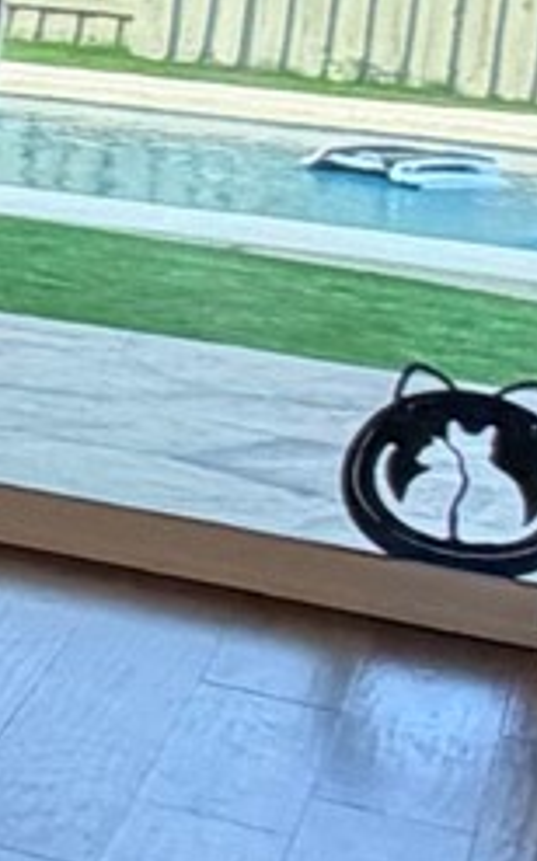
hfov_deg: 6.6
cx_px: -2012
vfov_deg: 16.6
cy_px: 14
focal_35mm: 123
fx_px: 2885
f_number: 2.2
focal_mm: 2.22
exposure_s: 1/120
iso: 200
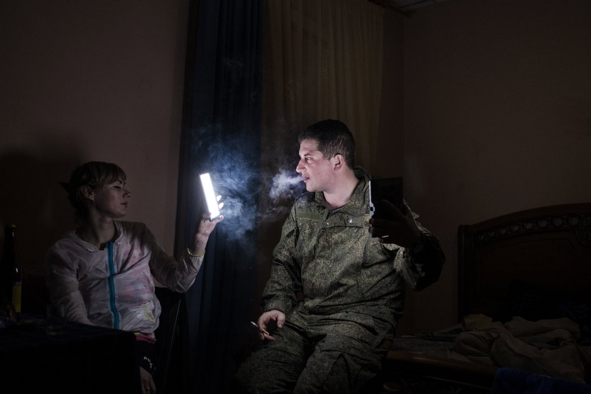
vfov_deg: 36.9
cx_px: 296
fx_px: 591
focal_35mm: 36
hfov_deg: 53.1
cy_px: 197
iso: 1000
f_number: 2.8
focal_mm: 24
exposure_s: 1/640
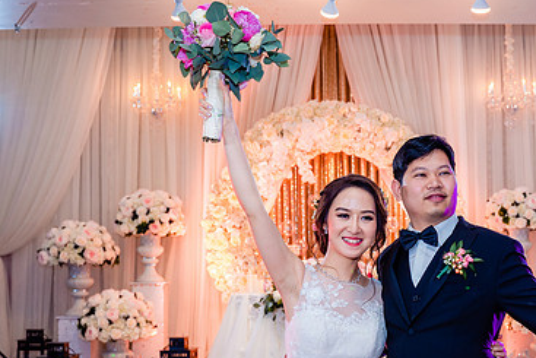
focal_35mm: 51
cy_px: 231
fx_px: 760
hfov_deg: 38.2
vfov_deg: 26.4
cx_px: 377
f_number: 3.5
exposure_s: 1/160
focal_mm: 28
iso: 1000
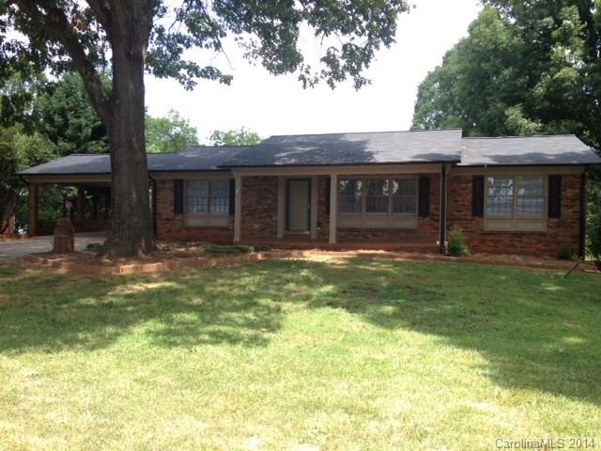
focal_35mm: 35
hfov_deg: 52.6
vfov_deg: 40.7
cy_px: 226
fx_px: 608
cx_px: 300
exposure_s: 1/292
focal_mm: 4.28
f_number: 2.4
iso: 50
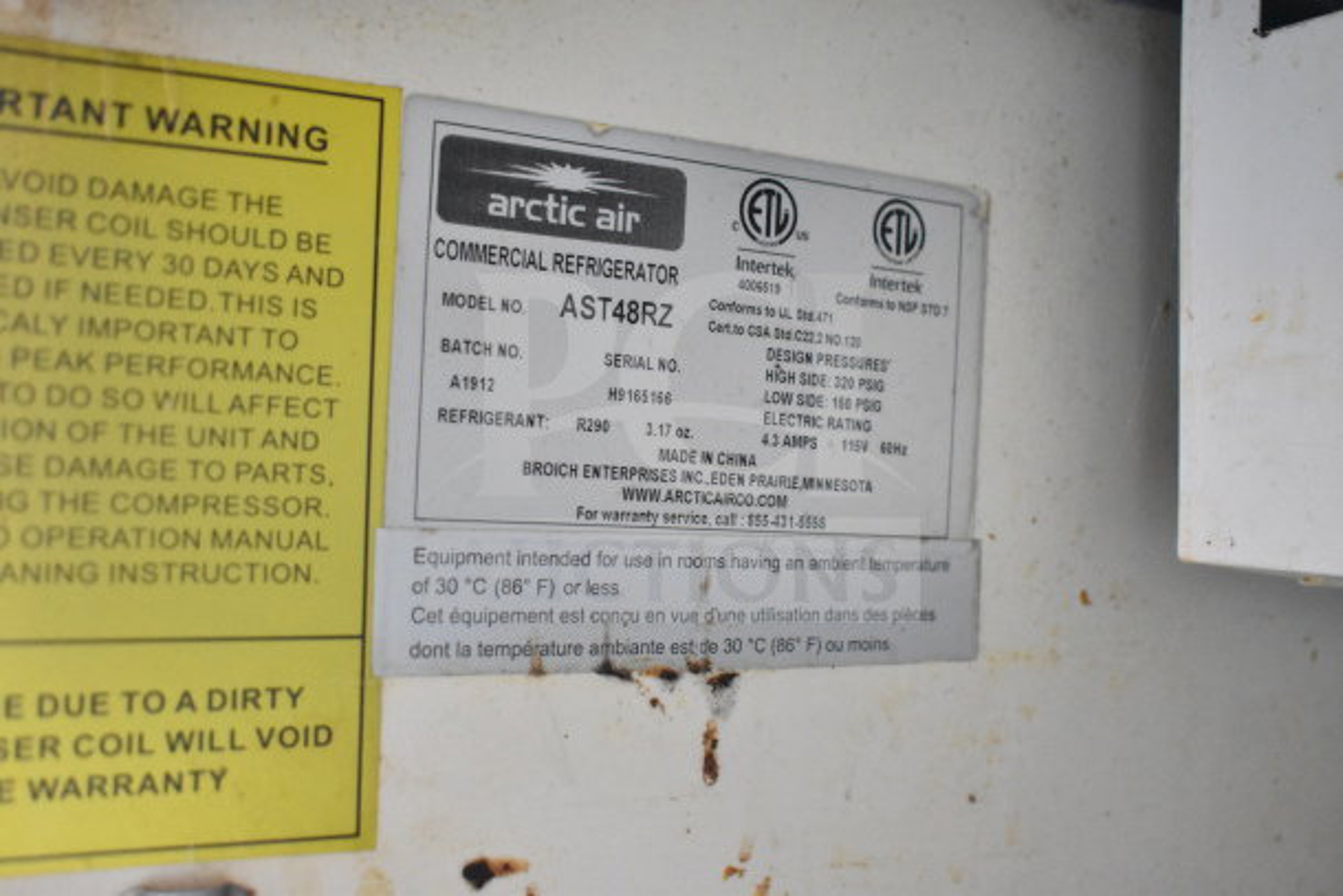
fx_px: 1511
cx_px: 672
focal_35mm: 40
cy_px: 448
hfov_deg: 47.9
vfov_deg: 33.0
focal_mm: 27
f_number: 4
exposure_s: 1/40
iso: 9000
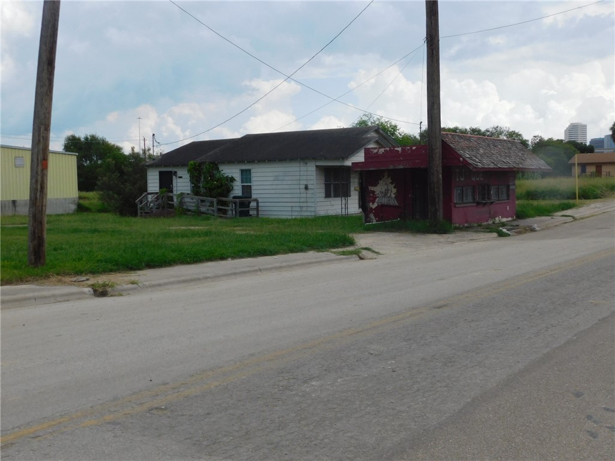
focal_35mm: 40
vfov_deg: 36.0
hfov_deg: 46.8
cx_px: 308
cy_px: 230
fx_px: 711
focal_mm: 7.1
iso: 125
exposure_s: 1/400
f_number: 7.2
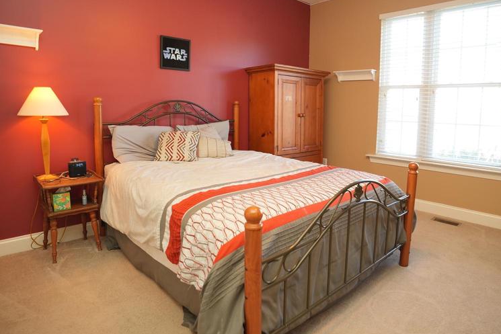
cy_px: 138
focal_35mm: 22
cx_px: 291
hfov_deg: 78.0
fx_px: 306
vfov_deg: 56.9
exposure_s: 1/60
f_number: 2.8
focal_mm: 16
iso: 400
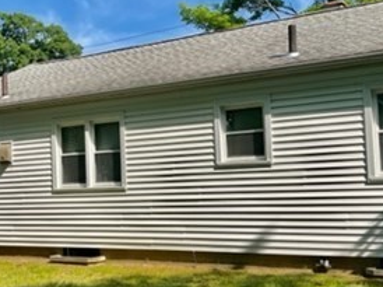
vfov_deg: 25.6
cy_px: 144
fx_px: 630
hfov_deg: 33.7
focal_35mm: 57
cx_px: 147
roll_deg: +2.3
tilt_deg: +3.0
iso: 50
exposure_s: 1/2571
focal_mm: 5.1
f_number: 1.6
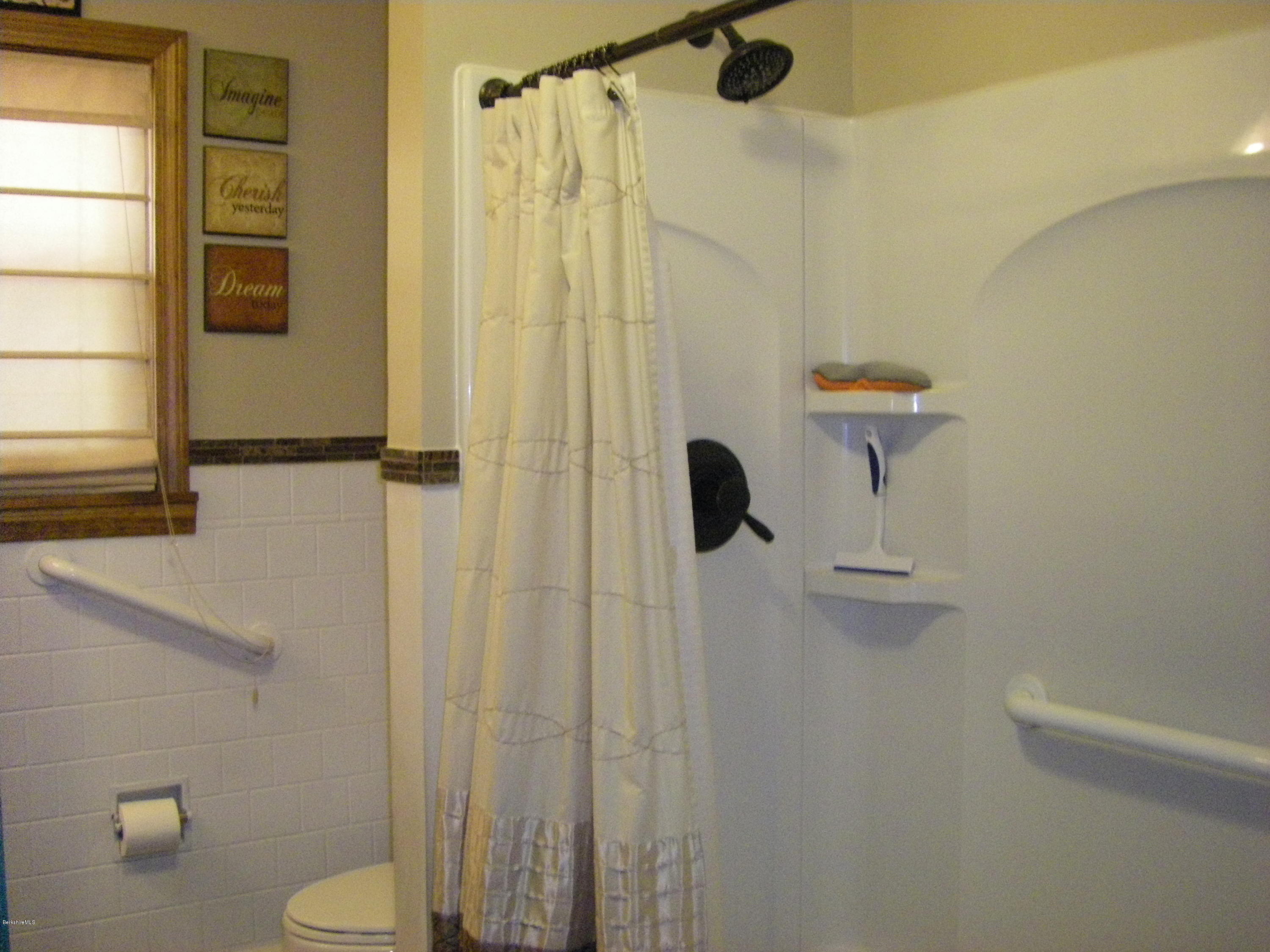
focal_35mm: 38
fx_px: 1394
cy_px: 476
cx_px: 635
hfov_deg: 49.0
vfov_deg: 37.7
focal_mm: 6.3
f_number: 3.5
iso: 800
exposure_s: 1/50
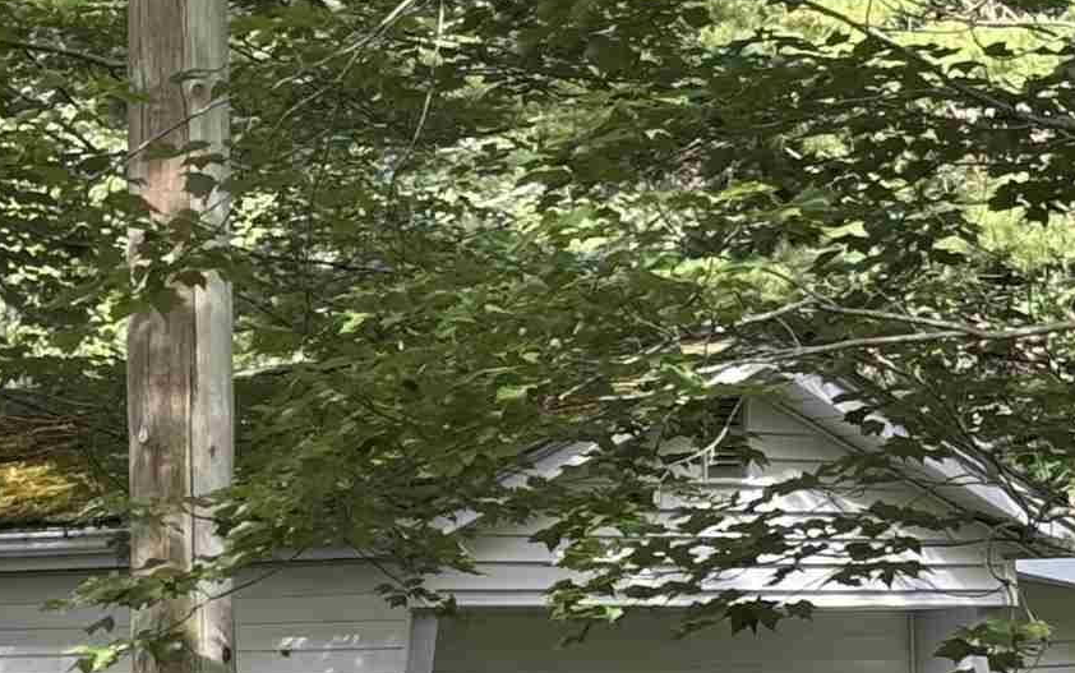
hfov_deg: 10.3
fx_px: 5891
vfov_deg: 6.5
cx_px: -218
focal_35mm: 201
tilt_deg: +0.8
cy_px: 619
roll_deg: +0.4
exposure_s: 1/136
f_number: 1.6
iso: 25
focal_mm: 5.96
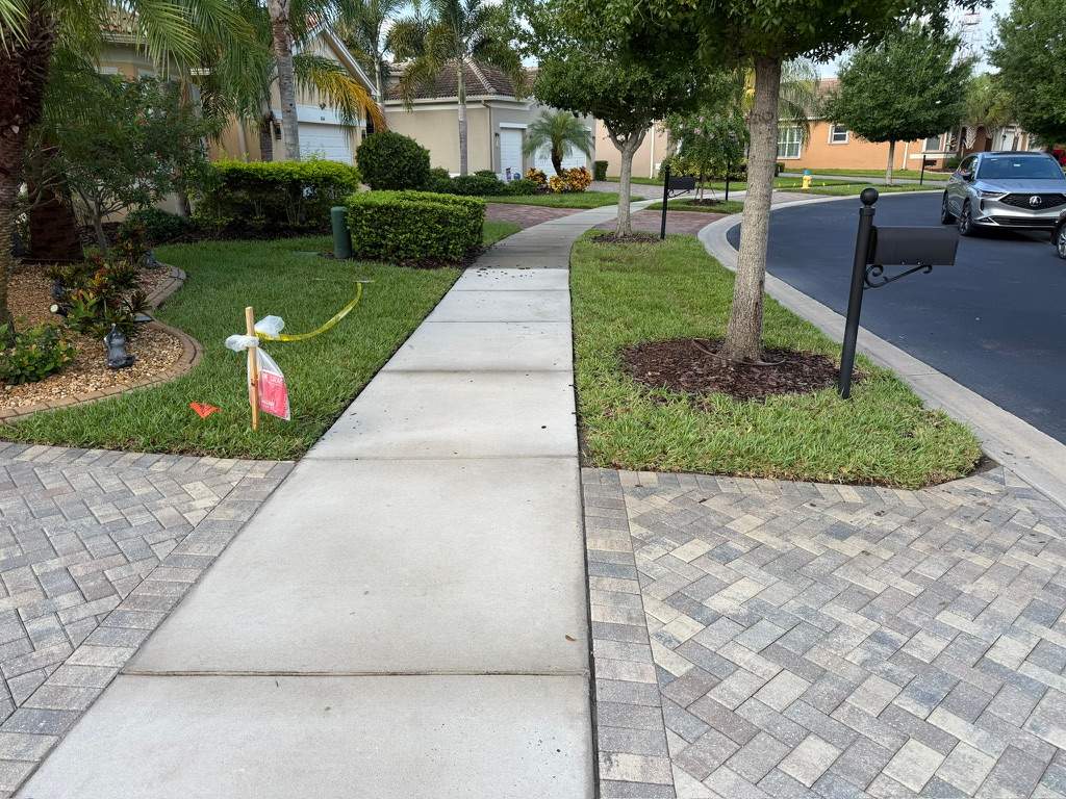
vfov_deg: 56.8
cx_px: 533
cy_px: 400
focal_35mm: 24
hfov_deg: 71.6
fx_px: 739
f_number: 1.78
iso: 80
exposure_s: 1/1230
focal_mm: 6.76
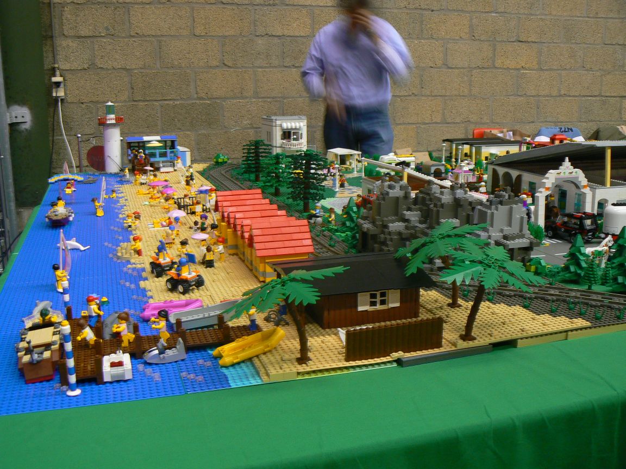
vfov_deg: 39.7
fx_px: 651
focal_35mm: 36
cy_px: 234
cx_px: 313
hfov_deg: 51.4
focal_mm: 6
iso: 80
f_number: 3.2
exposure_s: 1/3.2
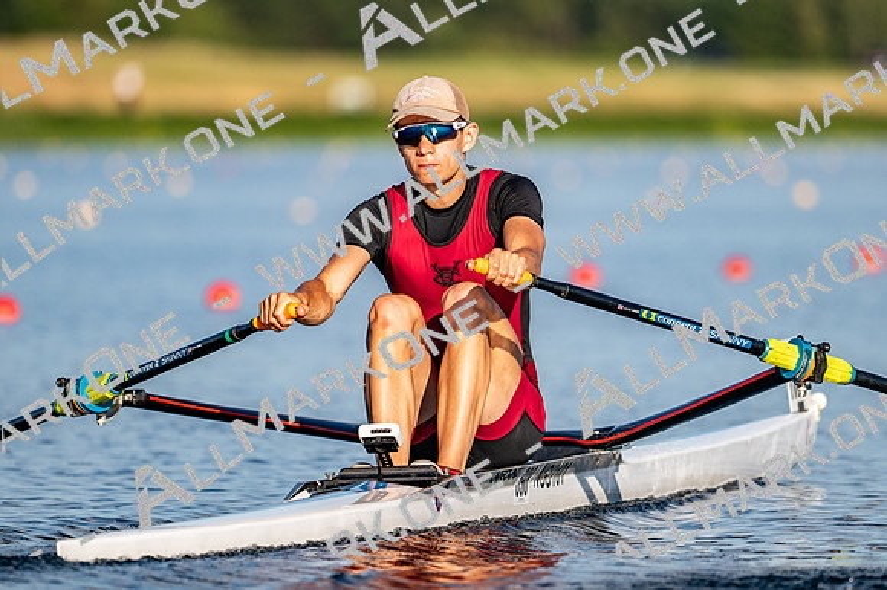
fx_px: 14778
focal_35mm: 600
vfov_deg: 2.3
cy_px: 295
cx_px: 444
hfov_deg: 3.4
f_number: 4.5
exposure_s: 1/2500
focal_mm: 400
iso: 200
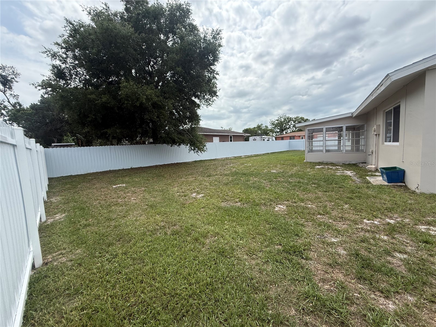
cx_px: 218
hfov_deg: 102.1
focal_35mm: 14
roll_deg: +2.6
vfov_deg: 85.7
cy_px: 164
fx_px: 176
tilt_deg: -4.7
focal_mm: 2.22
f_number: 2.2
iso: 80
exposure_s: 1/2506
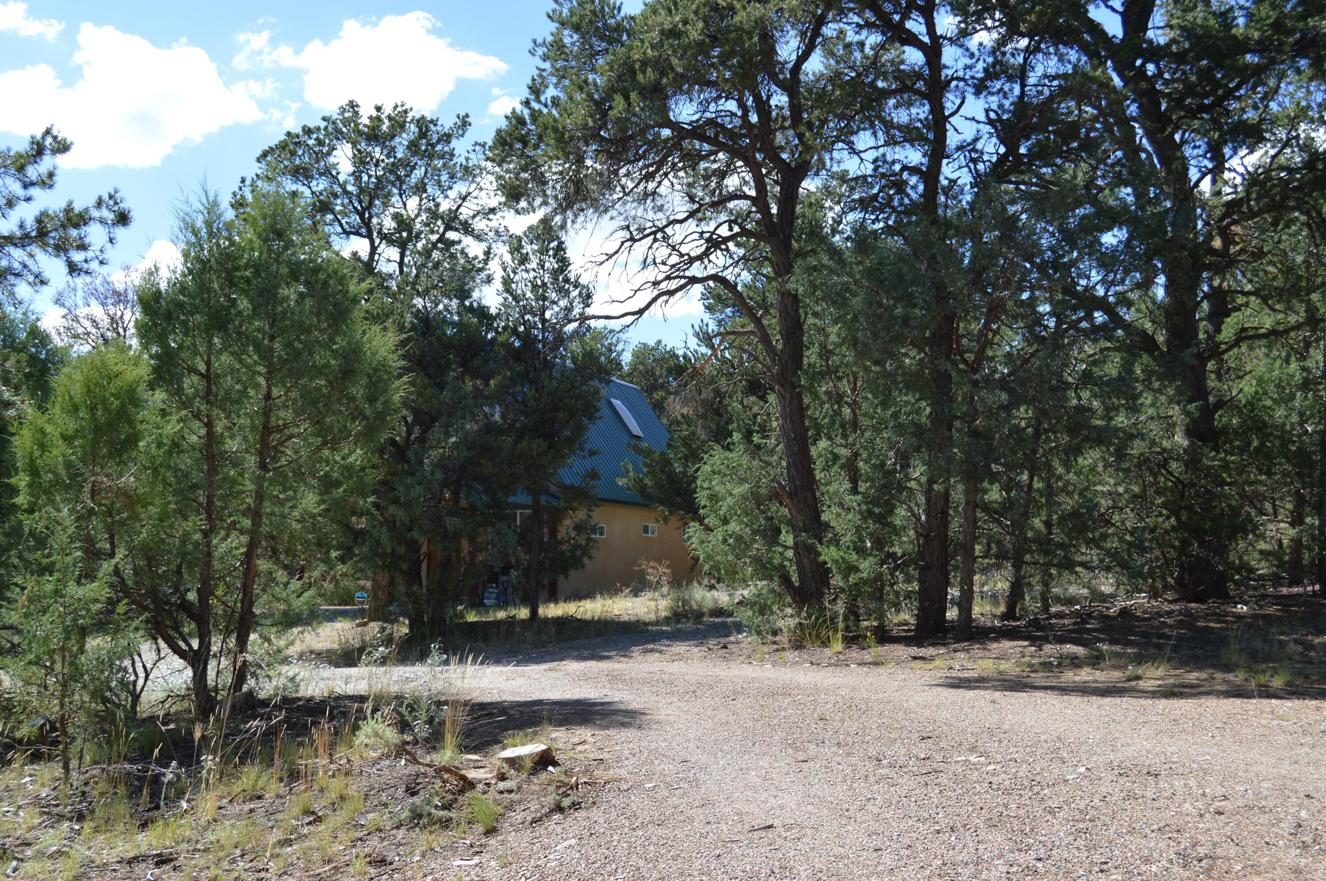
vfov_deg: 34.1
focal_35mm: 39
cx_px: 663
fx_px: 1435
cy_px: 440
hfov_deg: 49.6
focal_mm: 26
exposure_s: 1/200
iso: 100
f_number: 7.1
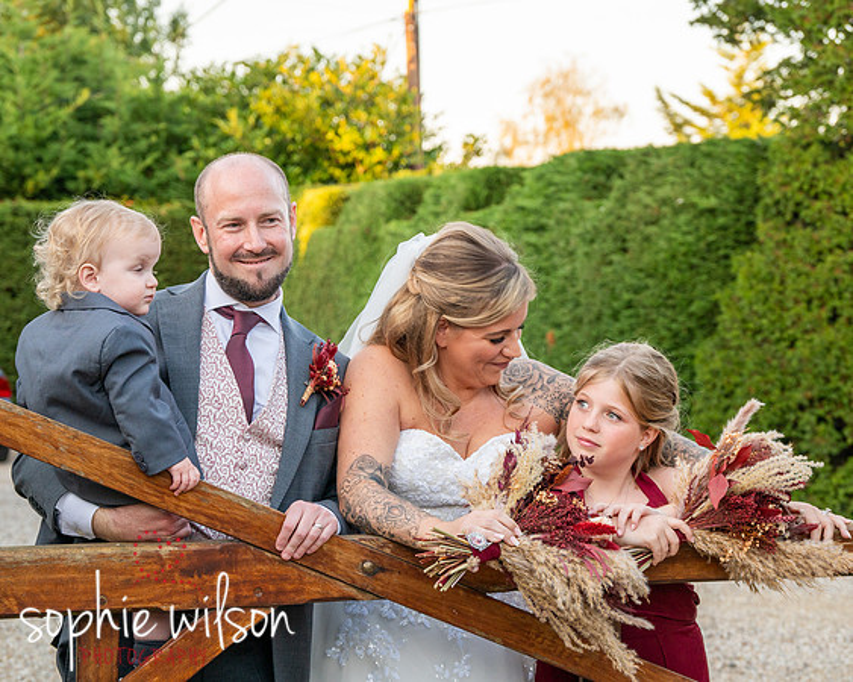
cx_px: 379
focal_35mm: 94
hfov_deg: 20.5
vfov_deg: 16.4
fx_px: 2361
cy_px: 310
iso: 640
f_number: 6
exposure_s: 1/250
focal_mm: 76
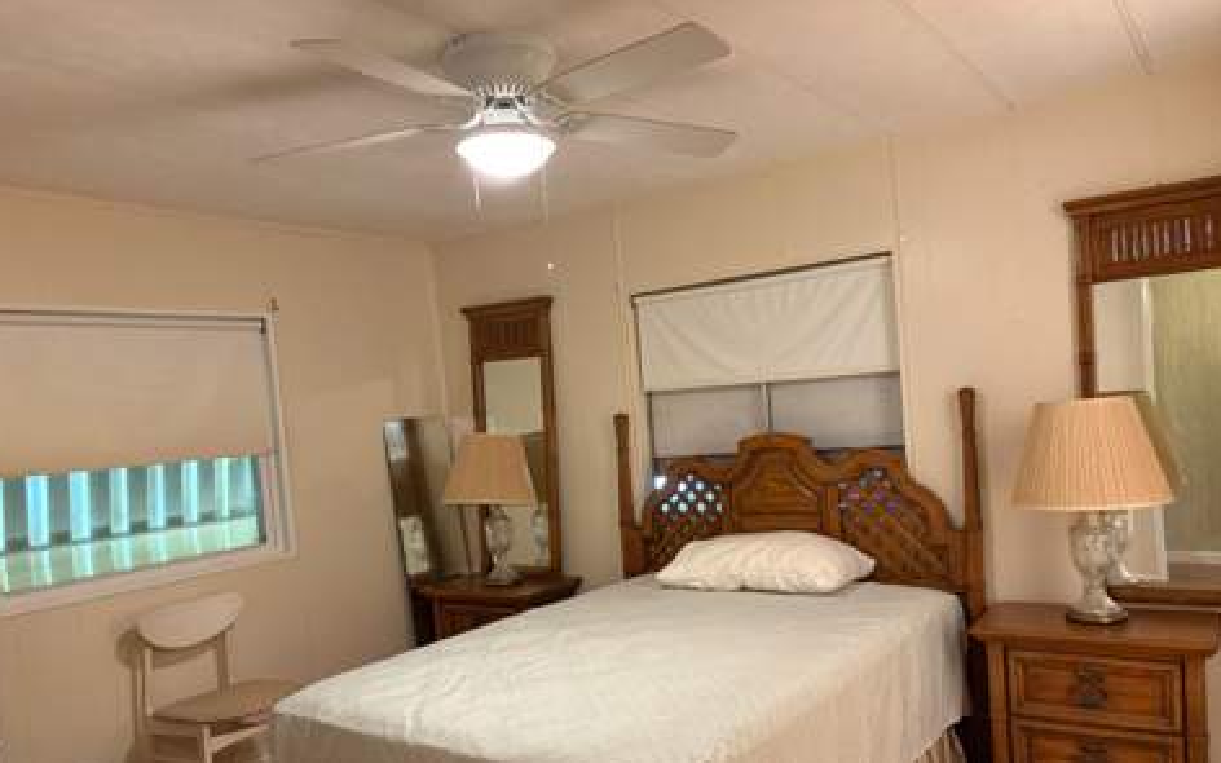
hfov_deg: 66.5
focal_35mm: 28
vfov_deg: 44.3
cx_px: 610
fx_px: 932
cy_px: 457
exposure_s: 1/60
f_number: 1.6
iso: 400
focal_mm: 5.96
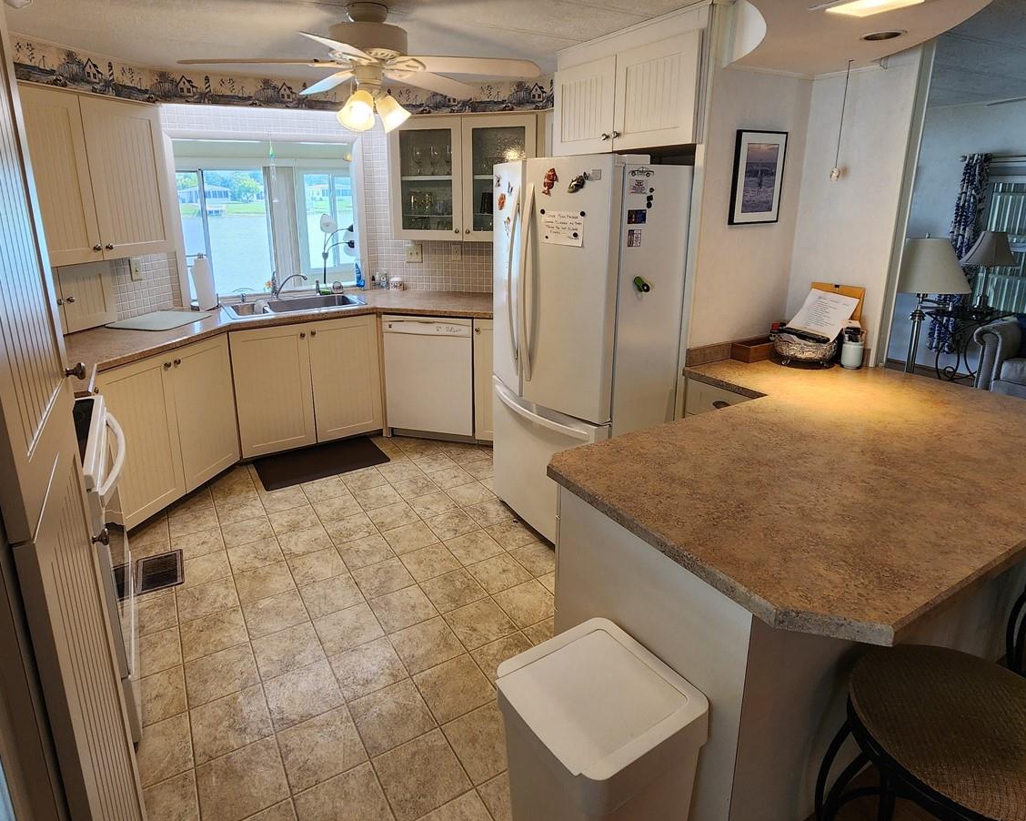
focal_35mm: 18
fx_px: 546
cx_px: 474
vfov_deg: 73.2
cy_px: 341
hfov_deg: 86.2
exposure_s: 1/60
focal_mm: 2.2
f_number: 2.2
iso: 80
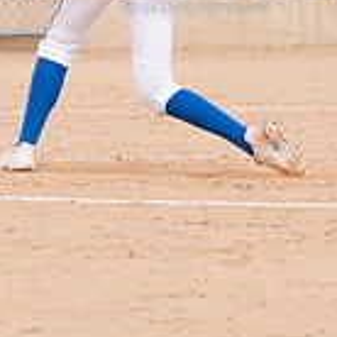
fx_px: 11785
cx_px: 193
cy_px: -71
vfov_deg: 1.6
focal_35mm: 1070
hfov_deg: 1.6
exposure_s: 1/1600
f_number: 5.6
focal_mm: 200
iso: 320
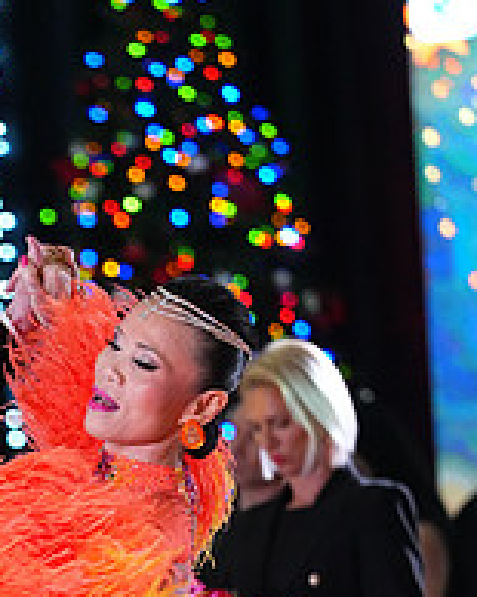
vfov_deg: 3.4
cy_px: 815
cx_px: 94
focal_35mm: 561
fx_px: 9908
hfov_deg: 2.8
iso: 6400
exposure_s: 1/400
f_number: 4.5
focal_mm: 200
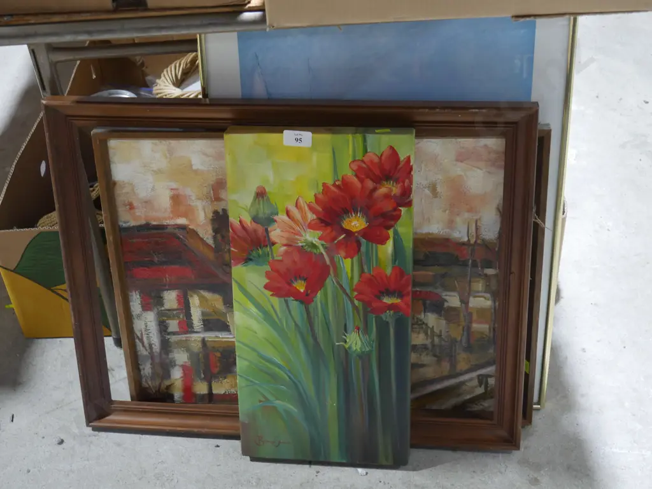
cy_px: 244
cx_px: 326
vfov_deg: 29.1
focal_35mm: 50
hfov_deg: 38.2
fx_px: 942
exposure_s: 1/60
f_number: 5.3
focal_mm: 25
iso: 1250
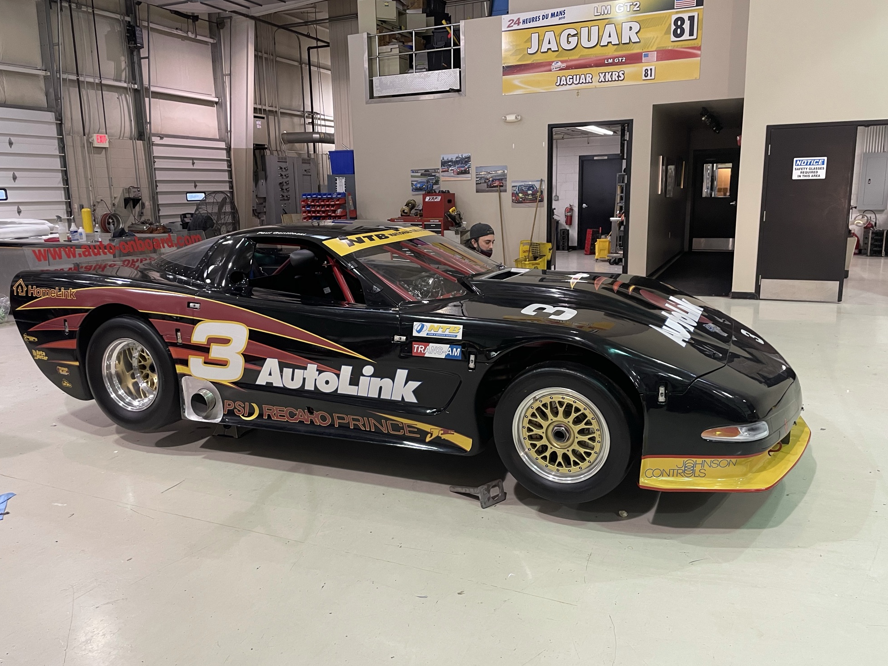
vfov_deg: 51.4
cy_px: 331
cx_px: 434
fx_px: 693
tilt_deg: -11.8
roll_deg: +0.5
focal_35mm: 27
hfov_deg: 65.3
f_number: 1.6
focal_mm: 4.2
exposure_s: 1/60
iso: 125
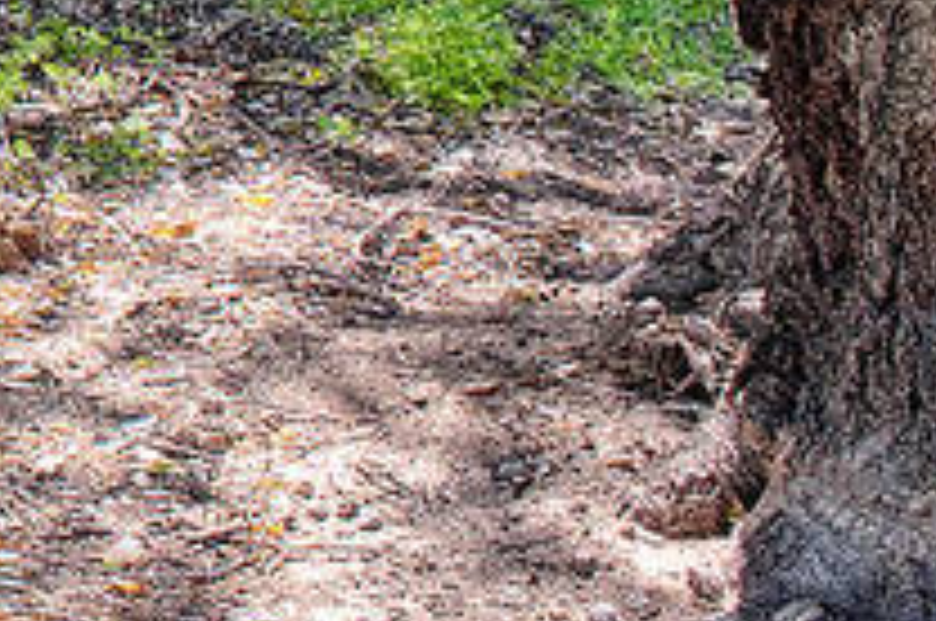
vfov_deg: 8.7
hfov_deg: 12.0
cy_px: -668
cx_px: -1058
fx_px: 3842
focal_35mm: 148
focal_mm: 28
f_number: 11
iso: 400
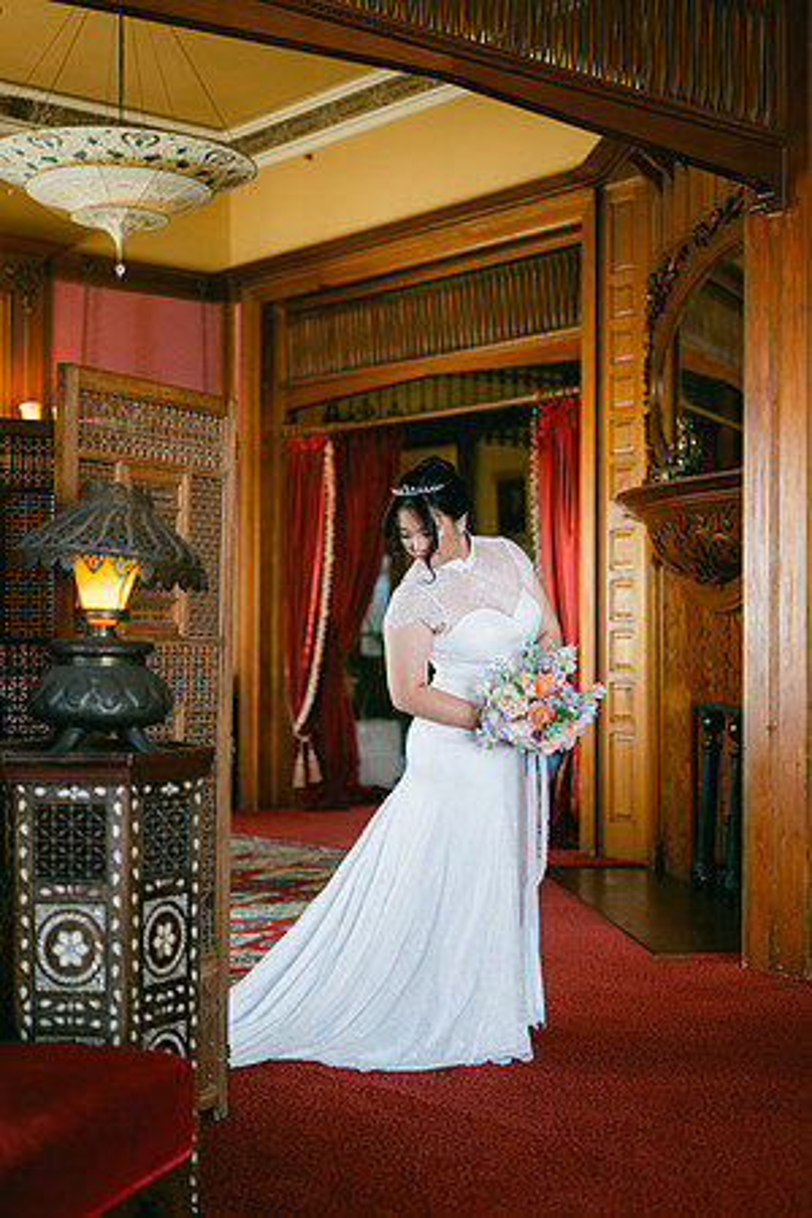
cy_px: 609
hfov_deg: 27.0
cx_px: 406
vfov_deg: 39.6
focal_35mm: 50
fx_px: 1692
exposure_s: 1/125
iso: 360
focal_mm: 50
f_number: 1.8
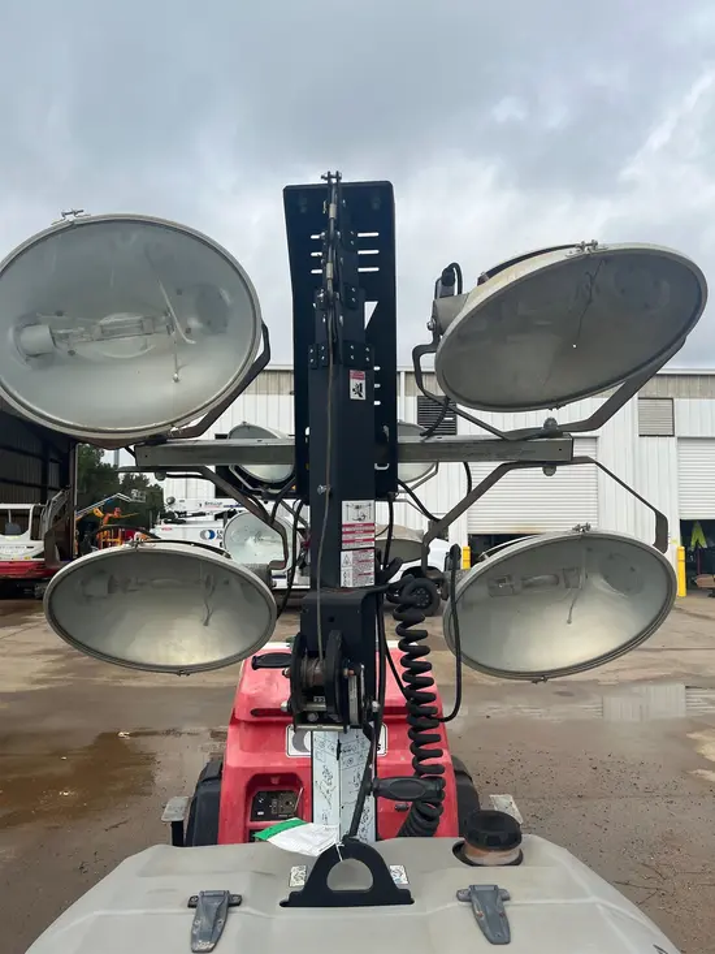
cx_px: 358
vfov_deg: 67.3
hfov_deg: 53.1
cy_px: 477
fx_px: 716
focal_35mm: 26
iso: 50
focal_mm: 5.1
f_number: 1.6
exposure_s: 1/3135
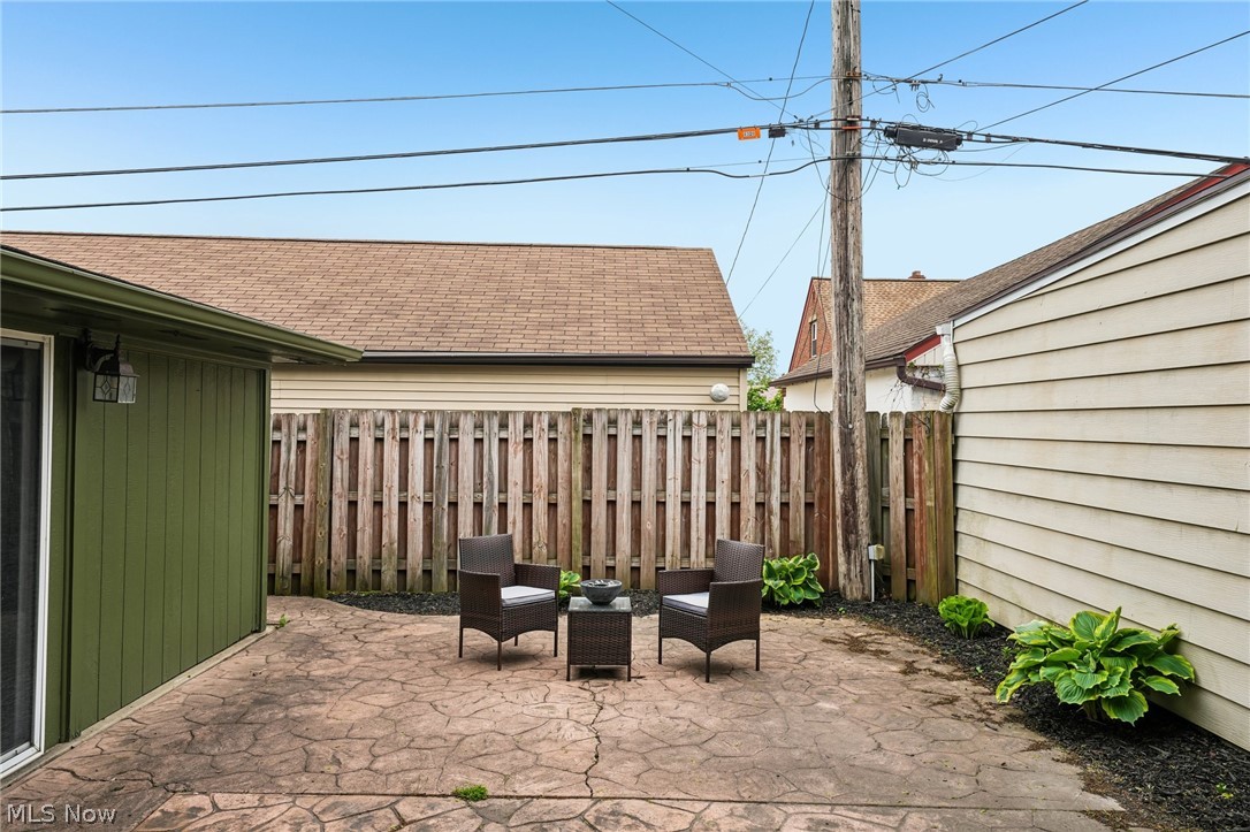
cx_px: 625
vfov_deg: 53.1
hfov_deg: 73.8
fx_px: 833
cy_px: 416
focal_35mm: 24
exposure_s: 1/30
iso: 125
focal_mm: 24
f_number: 8
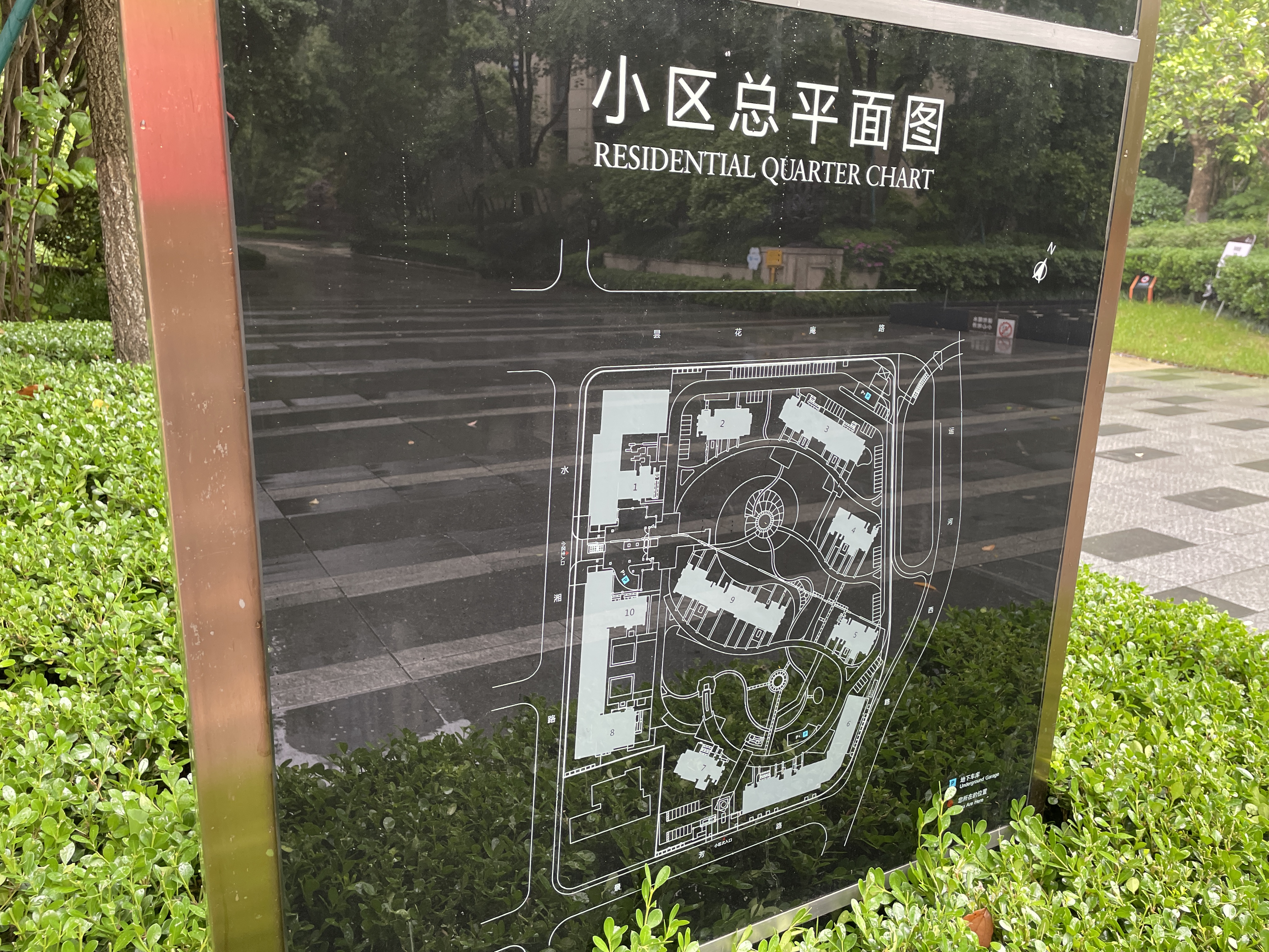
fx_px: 953
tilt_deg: -14.9
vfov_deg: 53.1
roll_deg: -0.6
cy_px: 476
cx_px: 634
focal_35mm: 26
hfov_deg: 67.3
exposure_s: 1/121
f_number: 1.6
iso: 125
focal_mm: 4.2
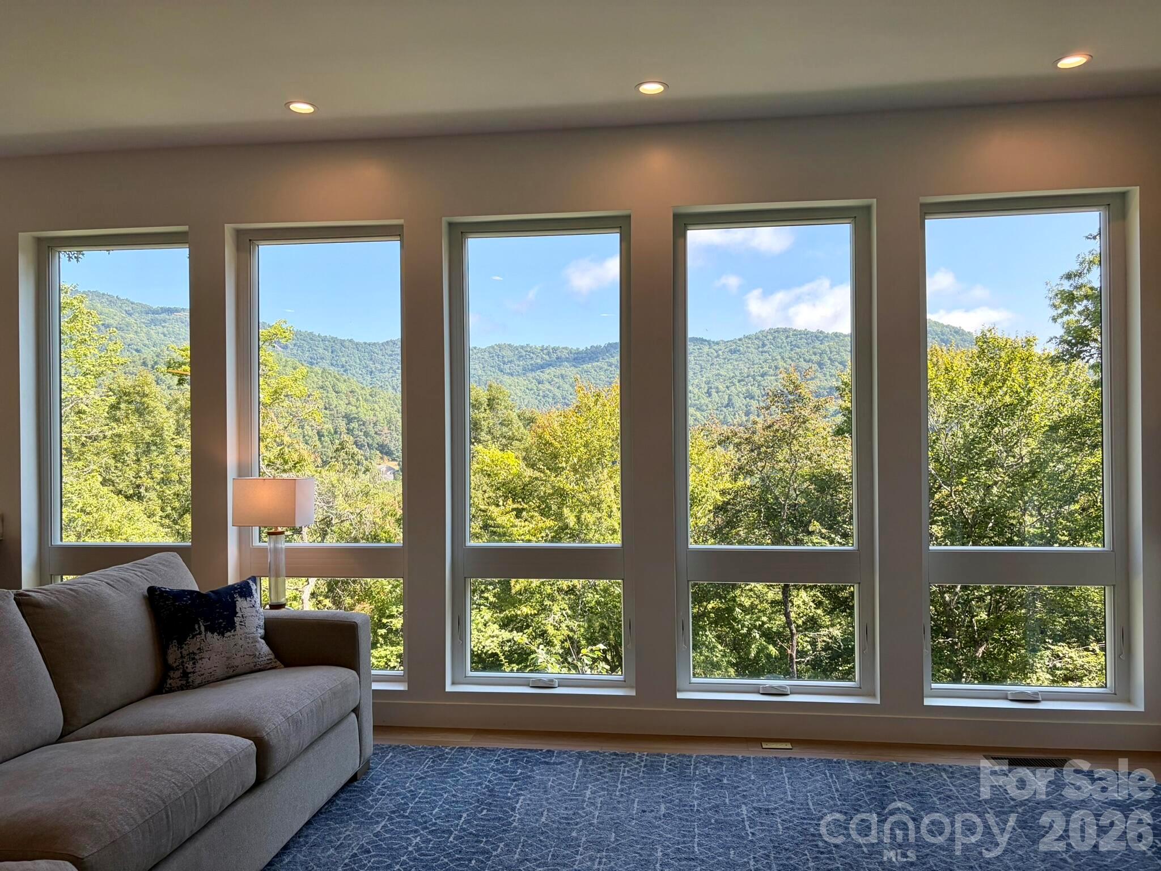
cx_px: 580
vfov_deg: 53.1
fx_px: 872
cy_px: 436
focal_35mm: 26
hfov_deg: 67.3
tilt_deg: +0.8
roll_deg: +0.8
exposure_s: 1/764
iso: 64
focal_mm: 5.96
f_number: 1.6
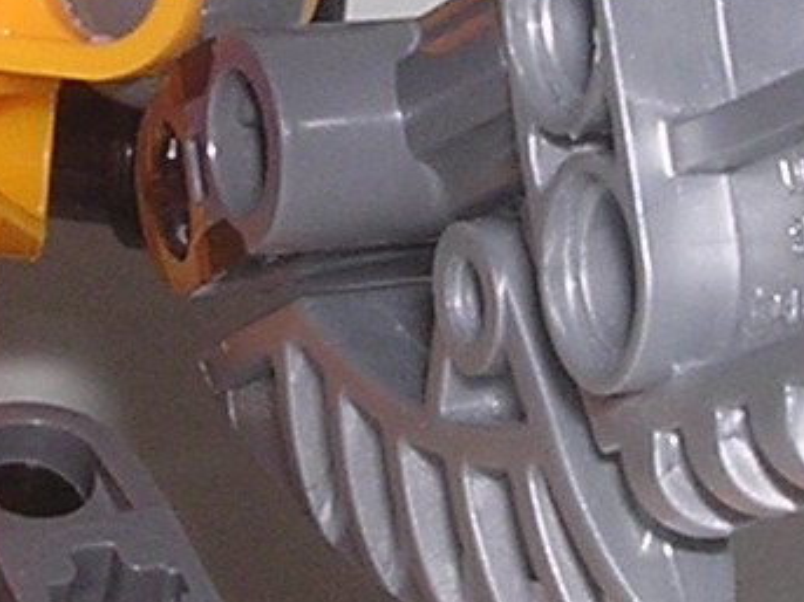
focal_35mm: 227
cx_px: 173
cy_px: 152
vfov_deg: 6.5
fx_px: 5271
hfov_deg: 8.7
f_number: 5.6
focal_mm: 5.8
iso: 100
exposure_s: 1/60.1
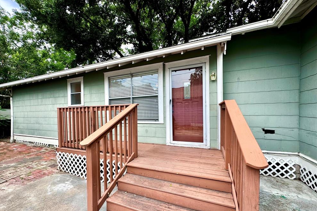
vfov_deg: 77.2
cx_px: 154
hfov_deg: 100.4
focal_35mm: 15
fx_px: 132
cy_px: 115
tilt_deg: -3.3
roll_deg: +0.7
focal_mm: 2.22
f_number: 2.2
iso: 50
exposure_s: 1/512
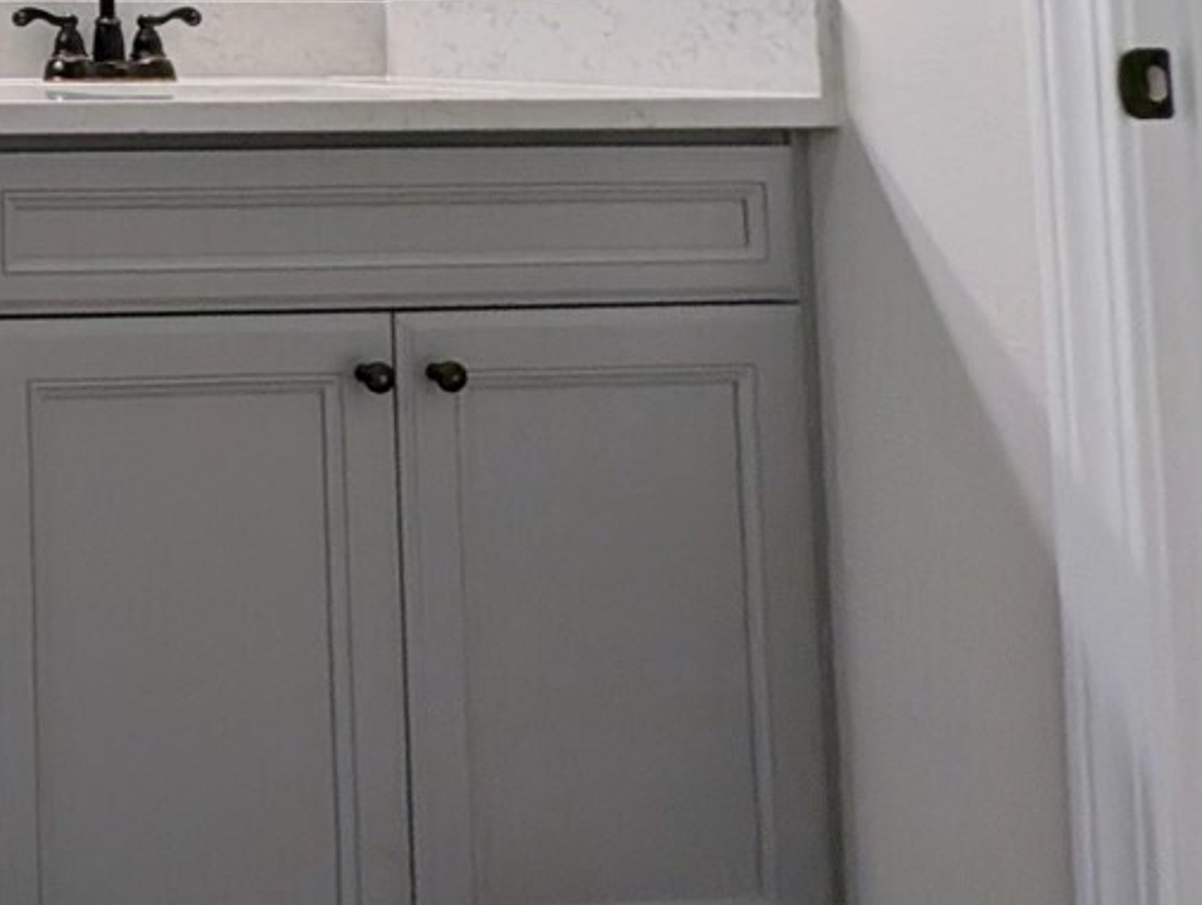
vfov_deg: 31.7
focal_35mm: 41
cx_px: -603
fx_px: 1426
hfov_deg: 28.8
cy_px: -61
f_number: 2.2
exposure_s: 1/120
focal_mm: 1.95
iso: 96
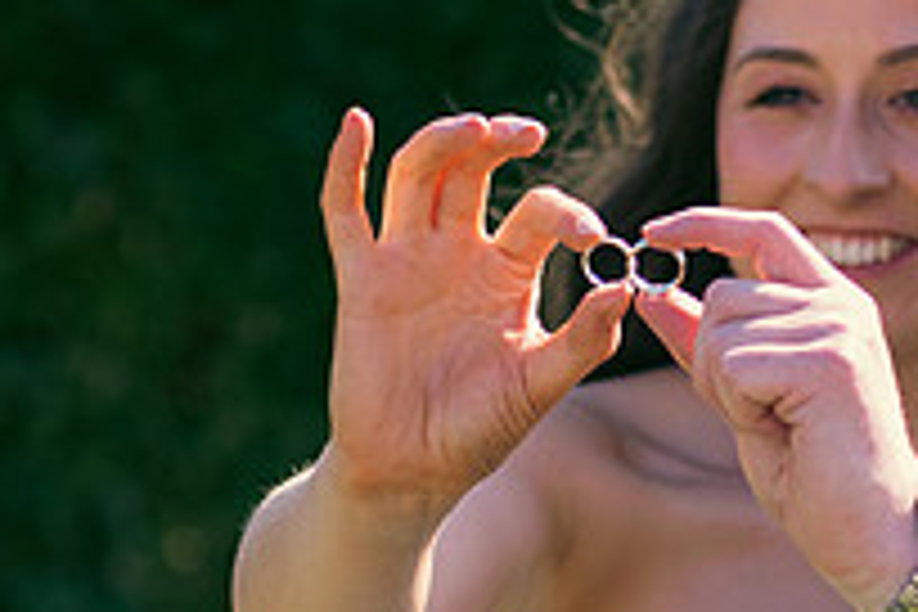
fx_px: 6680
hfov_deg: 7.8
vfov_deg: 5.2
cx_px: 1215
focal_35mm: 262
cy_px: 250
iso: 200
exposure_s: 1/640
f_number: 3.5
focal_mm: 92
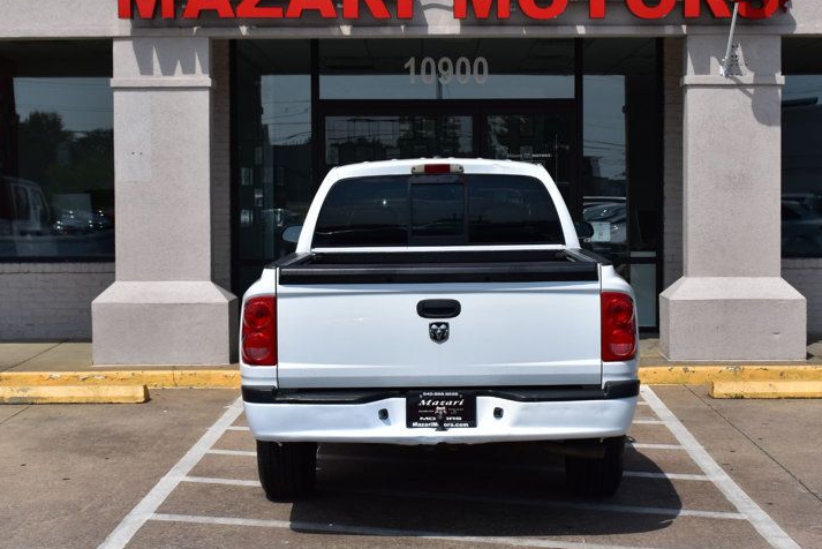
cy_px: 266
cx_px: 455
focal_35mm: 67
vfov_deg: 20.4
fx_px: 1524
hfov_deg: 30.2
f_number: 11
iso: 200
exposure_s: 1/500
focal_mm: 31
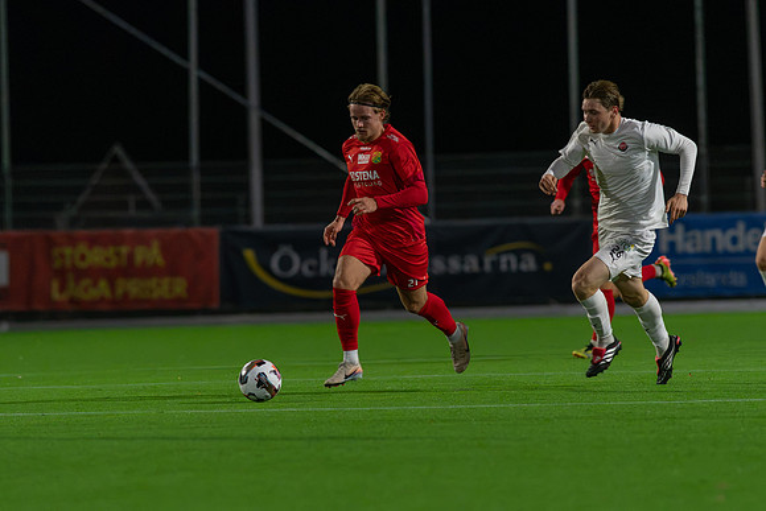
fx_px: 10036
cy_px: 256
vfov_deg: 2.9
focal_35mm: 472
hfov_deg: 4.4
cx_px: 383
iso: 8000
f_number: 3.5
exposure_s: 1/800
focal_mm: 300
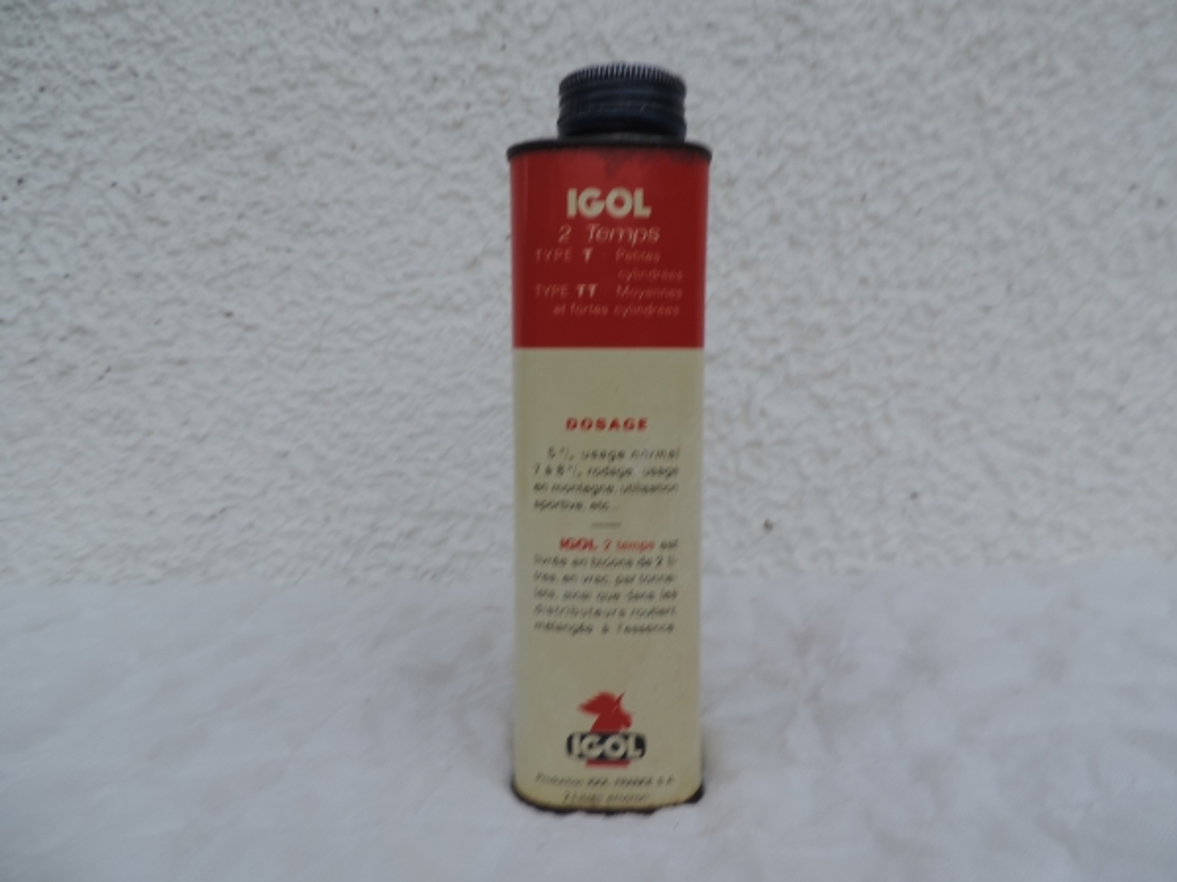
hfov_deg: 71.6
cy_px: 441
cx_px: 588
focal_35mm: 24
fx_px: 816
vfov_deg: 56.8
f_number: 3
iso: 80
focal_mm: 4.3
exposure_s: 1/50
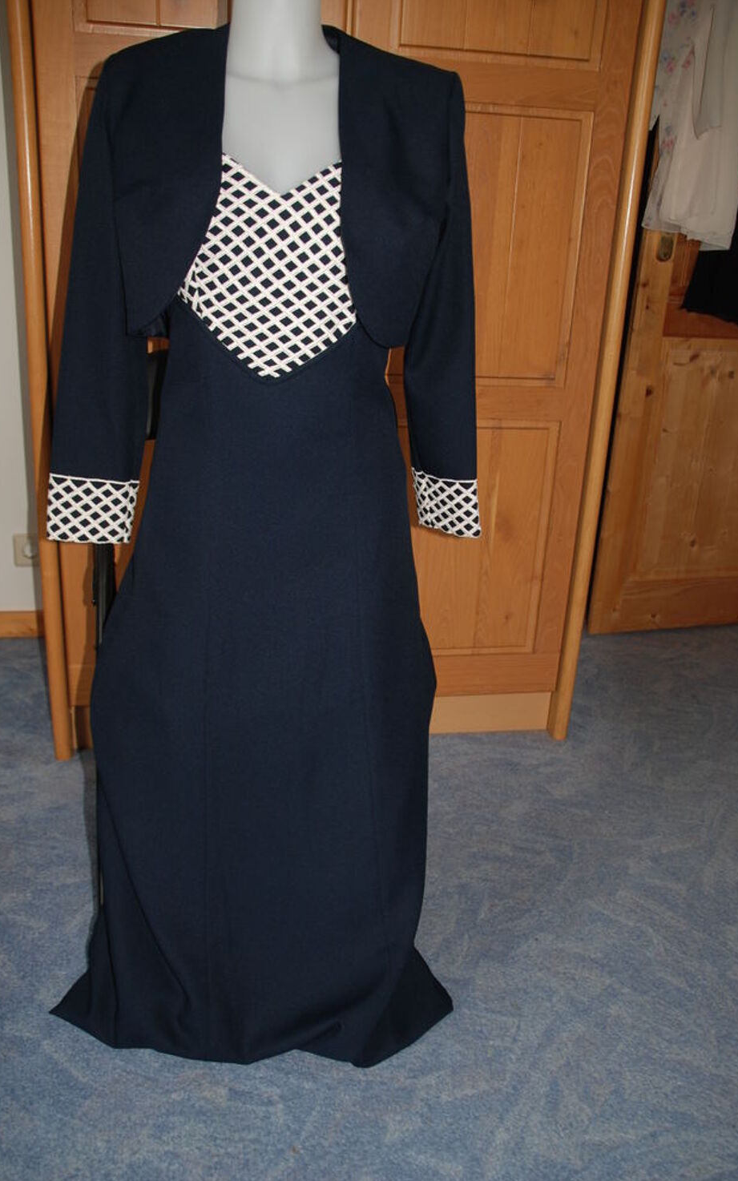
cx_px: 373
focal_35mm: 33
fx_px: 1047
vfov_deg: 58.9
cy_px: 595
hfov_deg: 38.8
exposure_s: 1/60
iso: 200
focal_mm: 21
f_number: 3.8
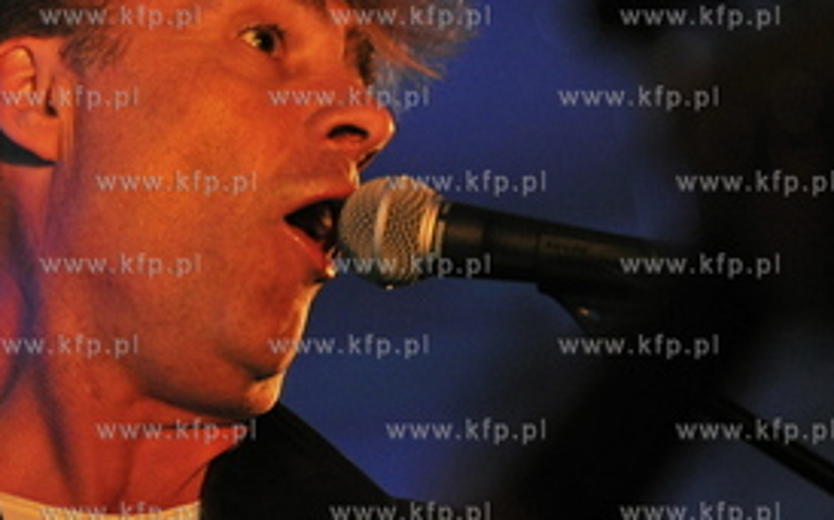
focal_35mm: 268
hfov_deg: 7.8
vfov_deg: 4.9
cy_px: 222
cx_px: 283
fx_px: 6089
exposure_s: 1/125
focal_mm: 180
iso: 6400
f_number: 2.8
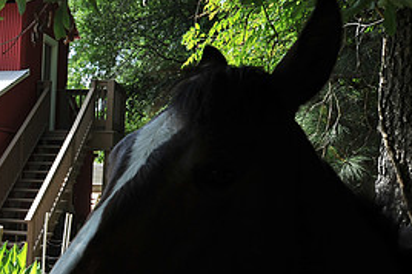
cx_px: -18
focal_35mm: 52
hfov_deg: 34.1
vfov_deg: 25.6
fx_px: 594
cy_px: 209
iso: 200
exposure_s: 1/160
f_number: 10
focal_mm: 24
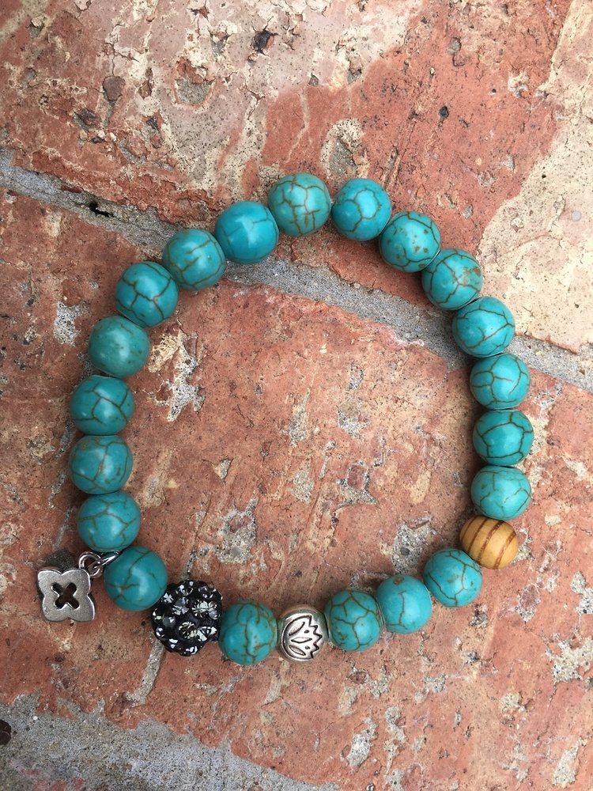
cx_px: 296
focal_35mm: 29
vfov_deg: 61.7
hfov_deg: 48.2
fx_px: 662
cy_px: 396
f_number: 2.2
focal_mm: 4.15
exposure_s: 1/523
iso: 25
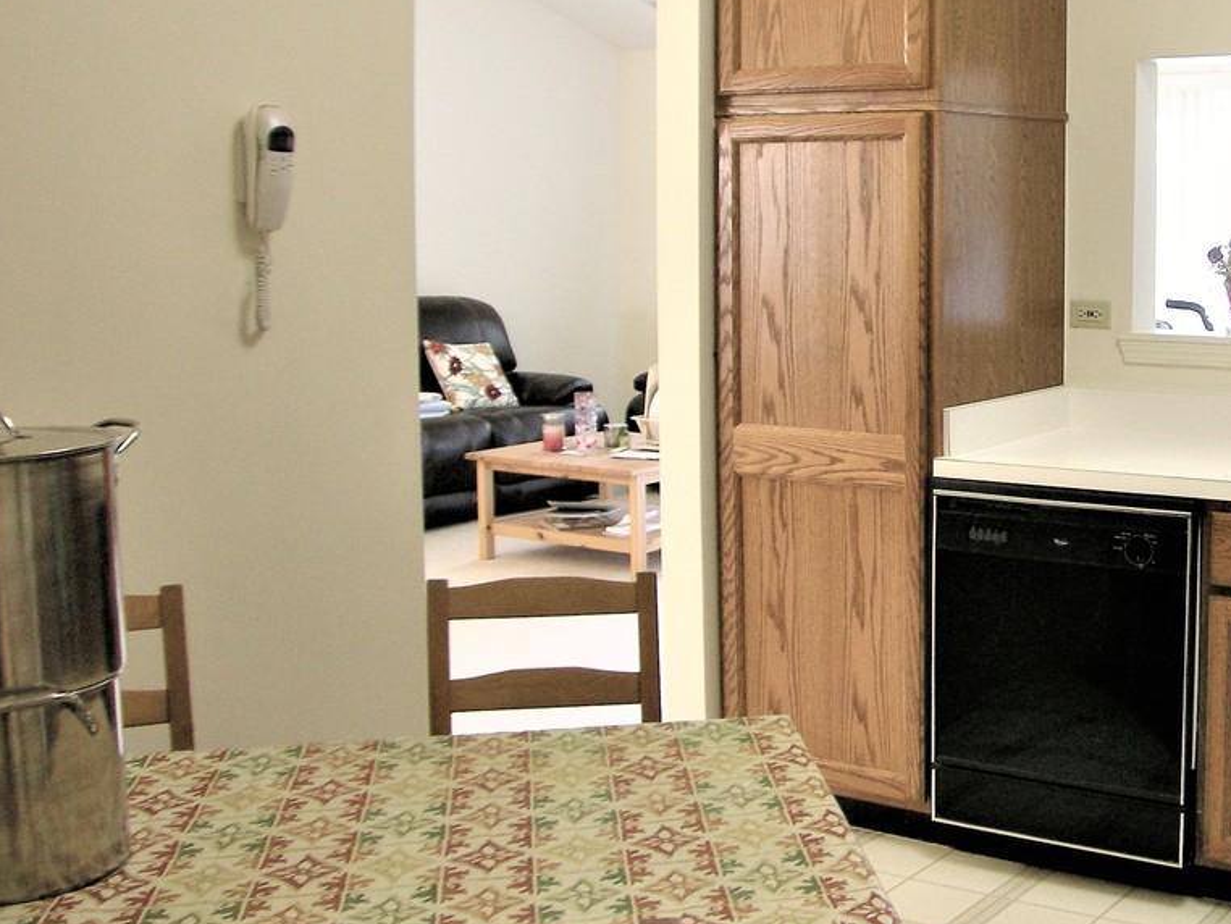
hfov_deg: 27.3
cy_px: 415
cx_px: 1150
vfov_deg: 21.6
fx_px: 2419
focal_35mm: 68
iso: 141
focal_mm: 7.5
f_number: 2.7
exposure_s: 1/8
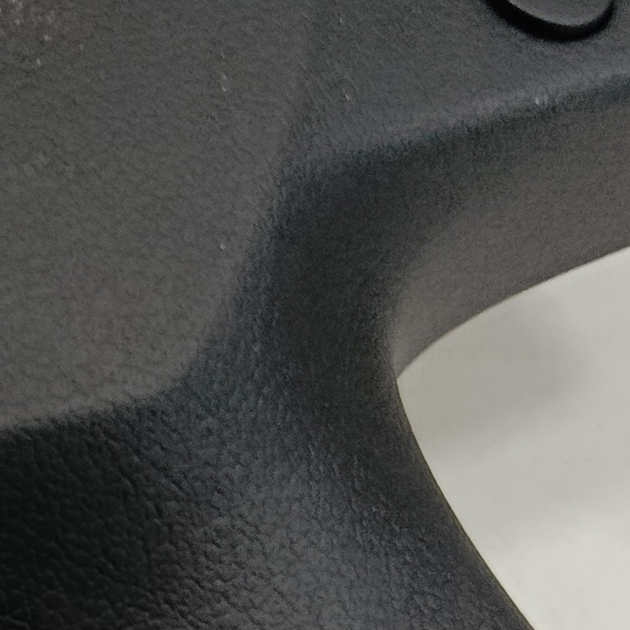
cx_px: -420
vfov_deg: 14.7
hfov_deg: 13.6
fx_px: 2430
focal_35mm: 118
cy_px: 426
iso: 600
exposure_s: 1/50
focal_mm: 5.24
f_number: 1.7
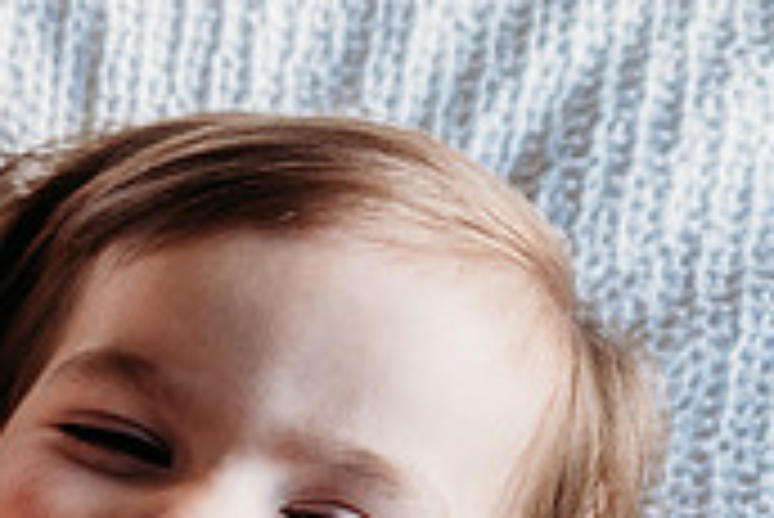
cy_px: 534
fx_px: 1743
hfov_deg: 21.3
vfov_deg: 16.5
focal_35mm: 81
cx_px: -364
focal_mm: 24
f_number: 2.8
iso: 800
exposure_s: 1/200
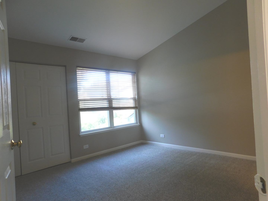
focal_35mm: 23
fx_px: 178
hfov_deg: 73.9
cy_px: 100
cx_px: 134
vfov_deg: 58.9
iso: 125
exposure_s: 1/30
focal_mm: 4
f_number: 3
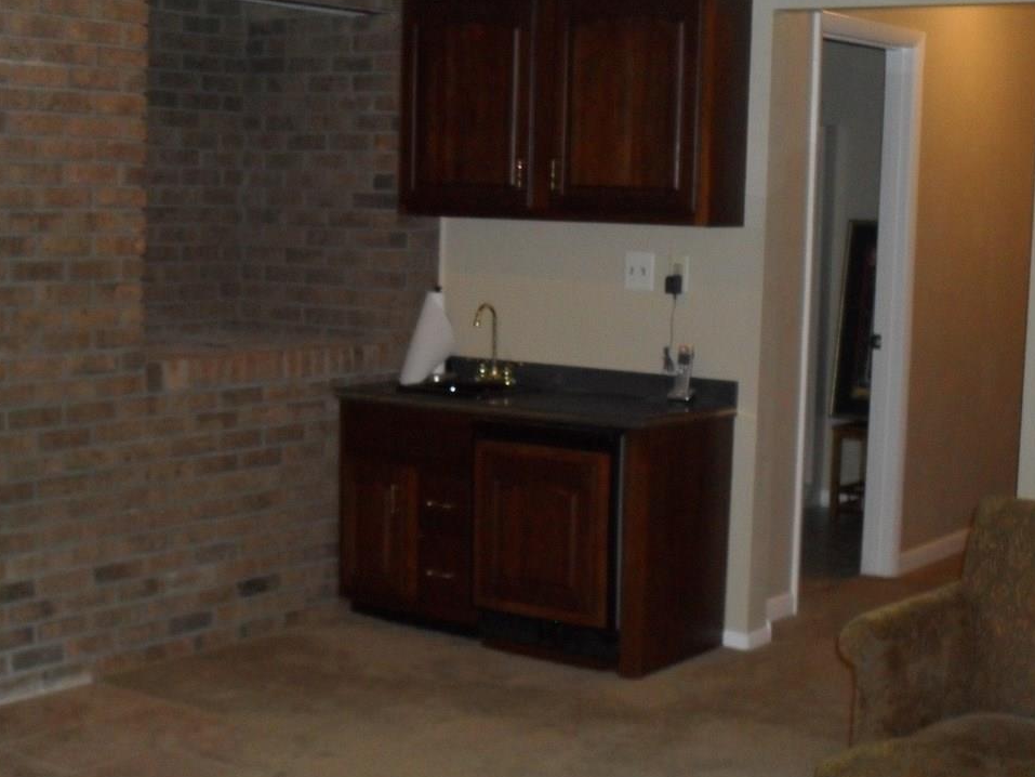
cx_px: 494
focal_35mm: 61
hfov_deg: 31.7
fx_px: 1824
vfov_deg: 24.0
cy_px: 395
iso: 400
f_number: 4.3
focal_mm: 10.1
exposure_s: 1/60
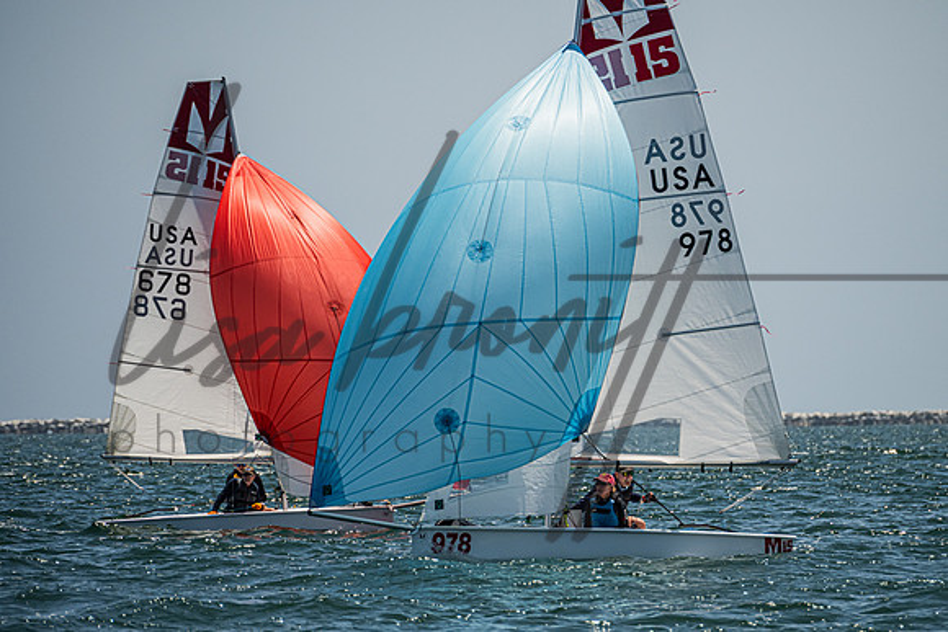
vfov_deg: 3.3
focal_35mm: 421
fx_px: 11093
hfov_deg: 4.9
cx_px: 561
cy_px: 342
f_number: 8
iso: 400
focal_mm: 340
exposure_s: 1/3200
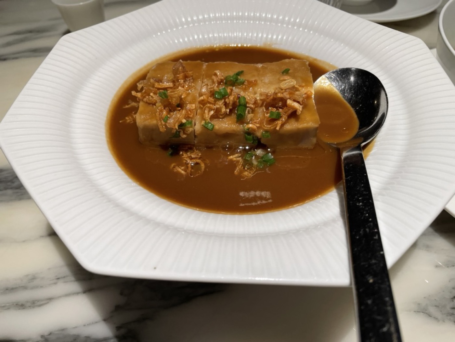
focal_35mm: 26
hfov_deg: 67.3
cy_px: 171
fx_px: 342
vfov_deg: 53.1
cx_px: 228
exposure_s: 1/121
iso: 125
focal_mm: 4.2
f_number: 1.6
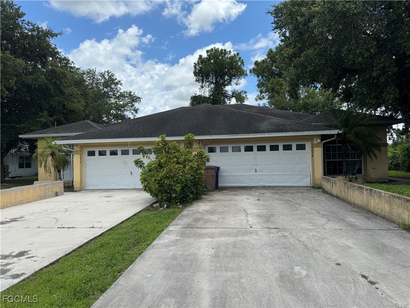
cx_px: 205
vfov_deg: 56.8
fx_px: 284
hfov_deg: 71.6
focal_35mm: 24
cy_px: 154
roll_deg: +1.1
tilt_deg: +0.2
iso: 80
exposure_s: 1/4049
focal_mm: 6.76
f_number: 1.78
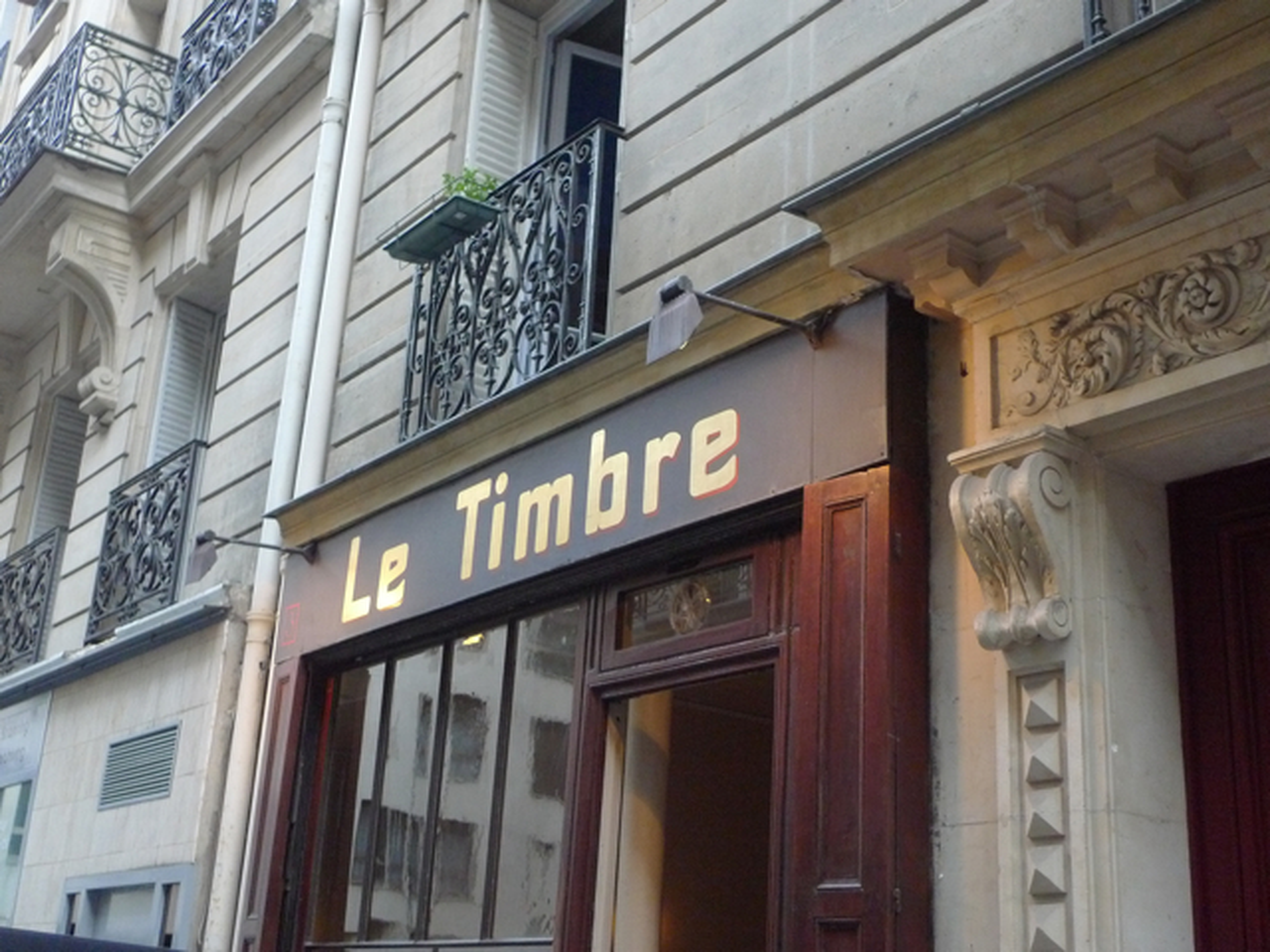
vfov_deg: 35.1
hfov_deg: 45.8
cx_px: 635
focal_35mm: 41
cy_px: 476
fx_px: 1504
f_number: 2.5
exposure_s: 1/250
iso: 640
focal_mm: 8.8
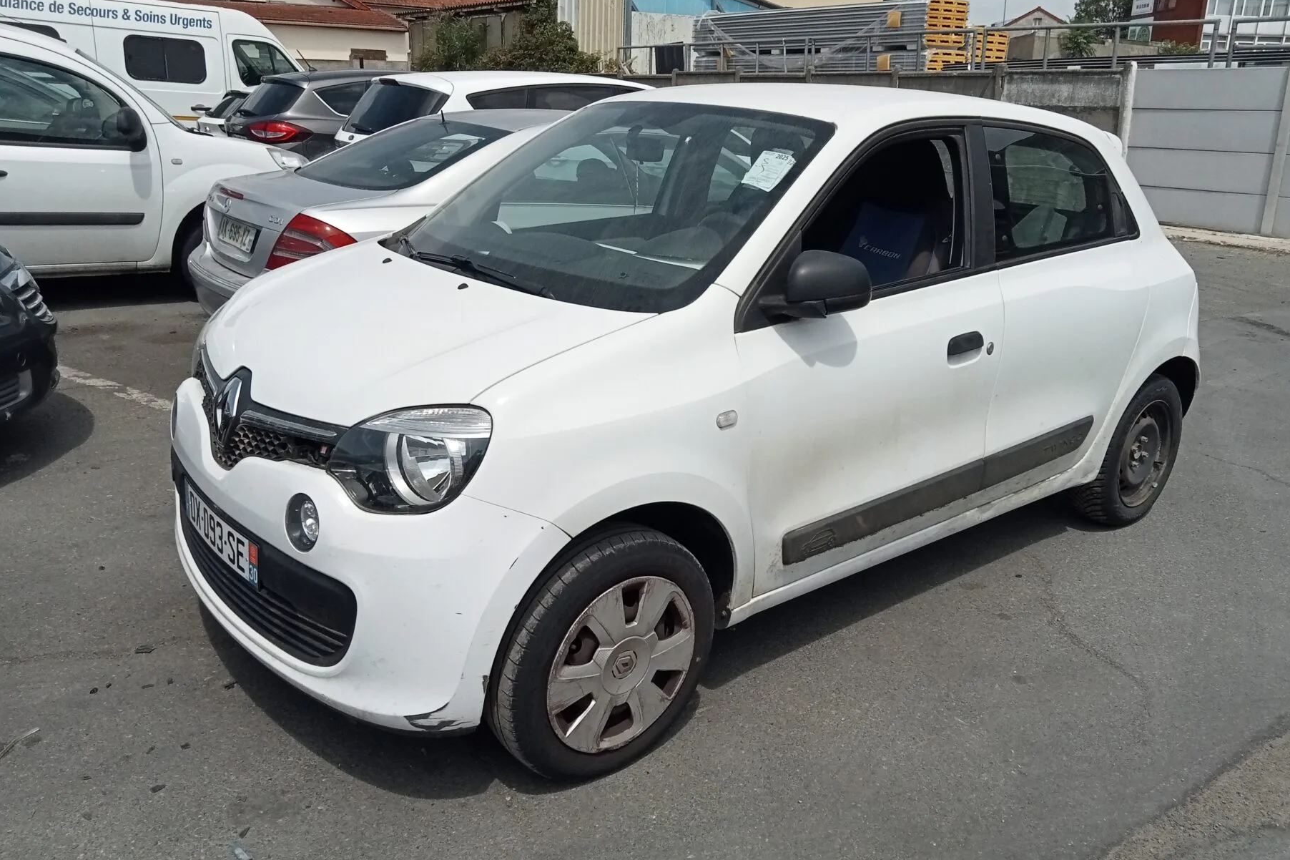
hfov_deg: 60.3
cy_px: 391
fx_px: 1111
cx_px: 661
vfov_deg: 42.3
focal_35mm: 31
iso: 101
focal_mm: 3.46
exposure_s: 1/1938
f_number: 2.2
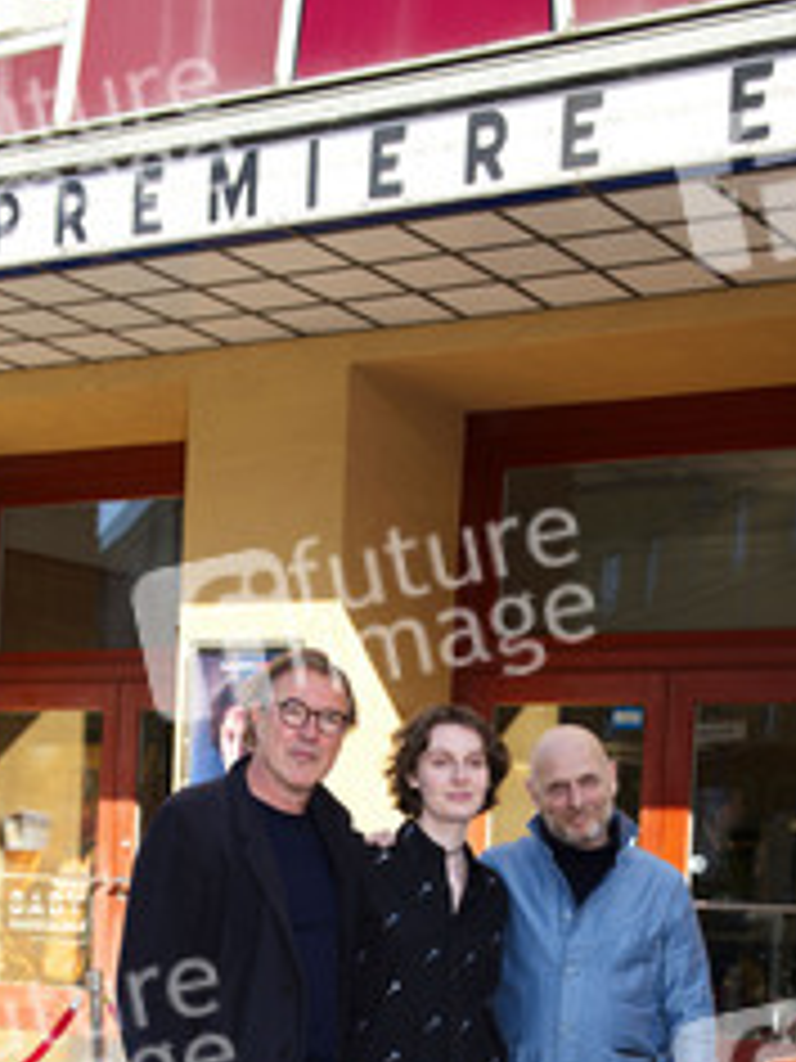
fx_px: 1594
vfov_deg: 35.7
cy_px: 842
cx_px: 495
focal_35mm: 52
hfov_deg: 27.9
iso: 100
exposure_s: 1/320
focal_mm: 32
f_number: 4.5
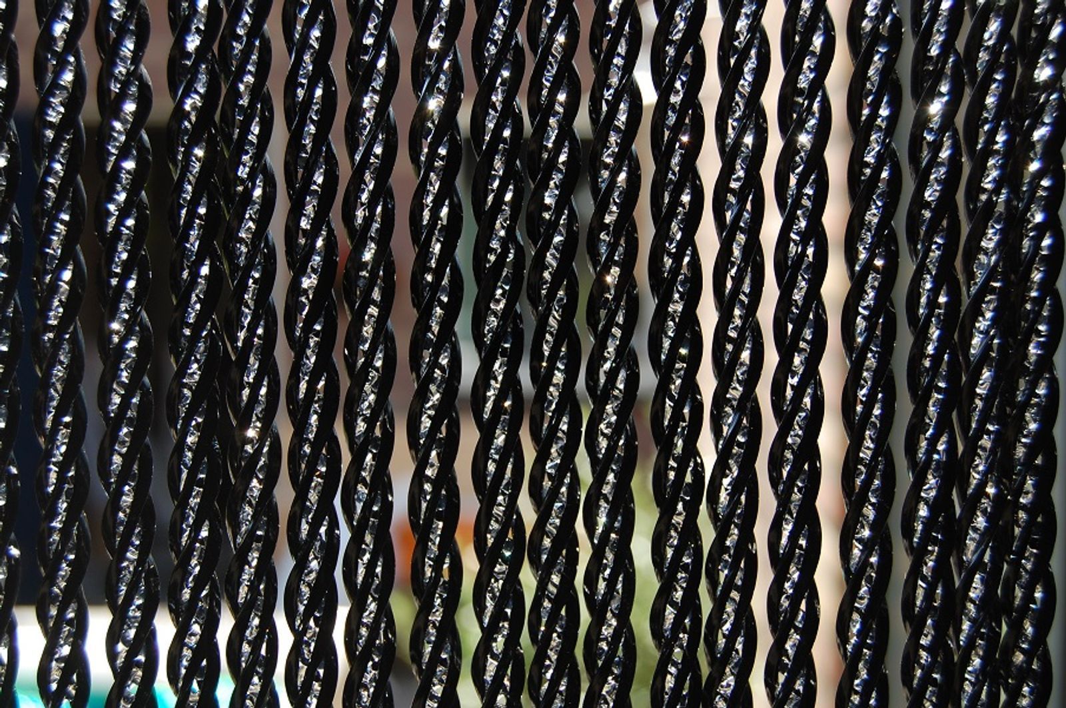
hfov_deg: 35.1
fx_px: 1686
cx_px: 533
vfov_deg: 23.7
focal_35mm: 57
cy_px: 354
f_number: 7.1
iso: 200
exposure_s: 1/160
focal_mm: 38
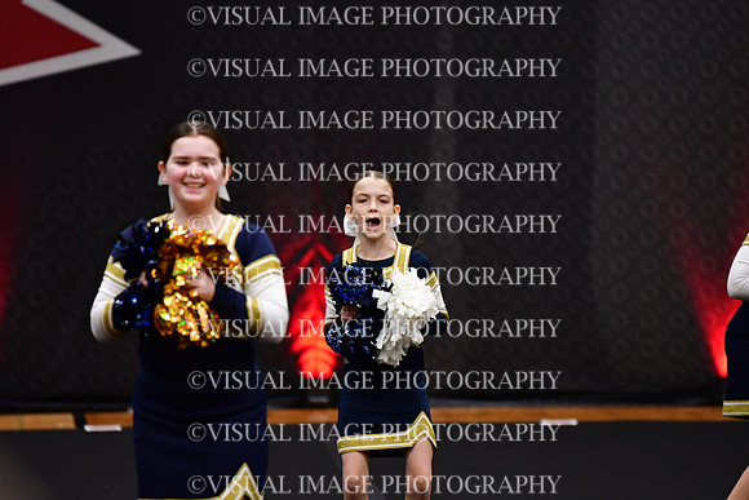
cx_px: 374
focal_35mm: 300
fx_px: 6243
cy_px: 250
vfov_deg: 4.6
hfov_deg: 6.9
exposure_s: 1/800
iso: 4000
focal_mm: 200
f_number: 2.8
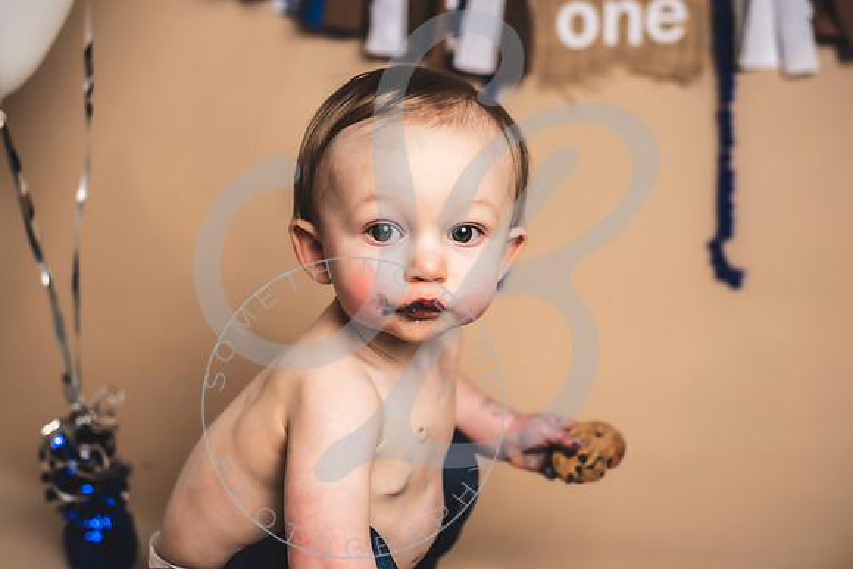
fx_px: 1227
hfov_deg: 38.3
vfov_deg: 26.1
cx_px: 412
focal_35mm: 52
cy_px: 285
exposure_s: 1/125
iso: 200
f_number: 2.8
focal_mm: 50
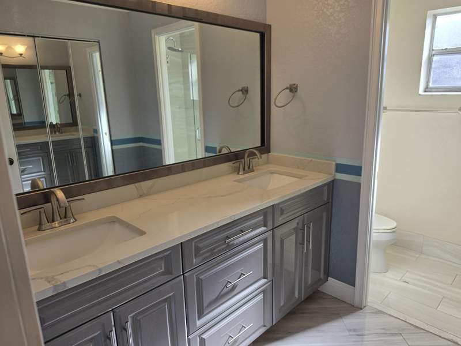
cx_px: 230
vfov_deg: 58.9
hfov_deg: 73.9
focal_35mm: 23
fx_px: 306
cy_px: 173
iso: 16
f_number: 1.4
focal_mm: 6.5
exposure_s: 1/120
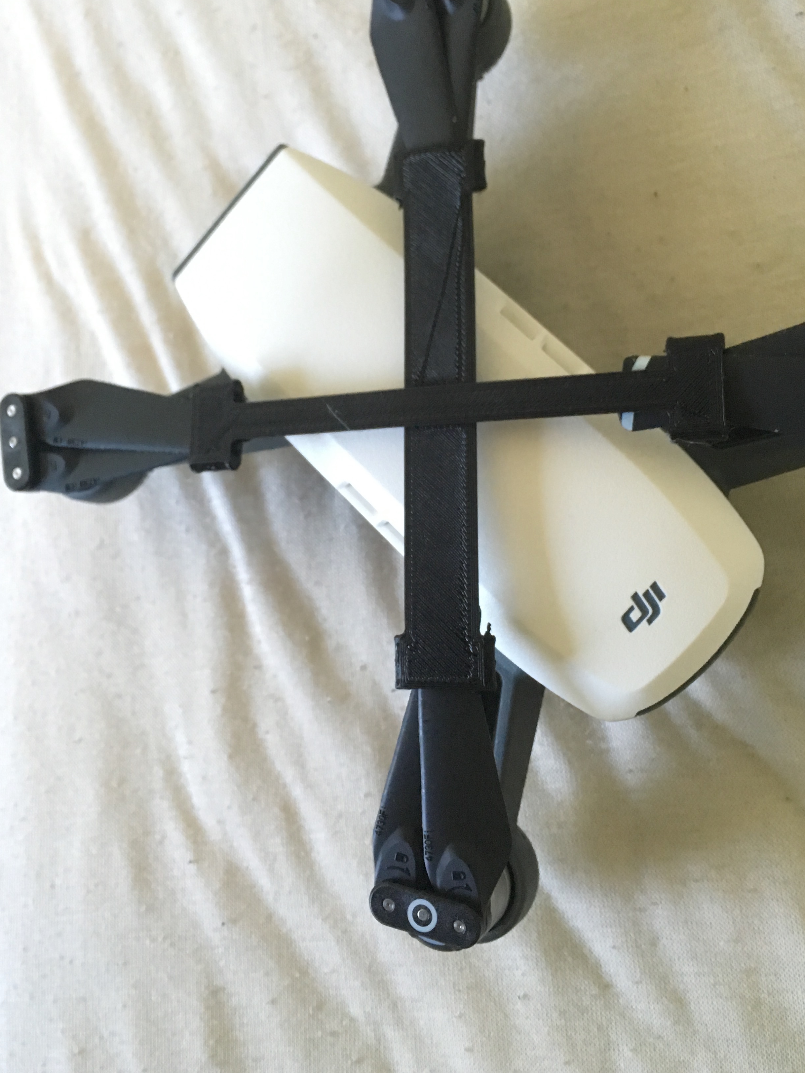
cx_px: 398
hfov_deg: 39.7
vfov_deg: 51.2
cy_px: 456
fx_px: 1116
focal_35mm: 36
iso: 250
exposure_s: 1/33
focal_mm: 4.15
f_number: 2.2
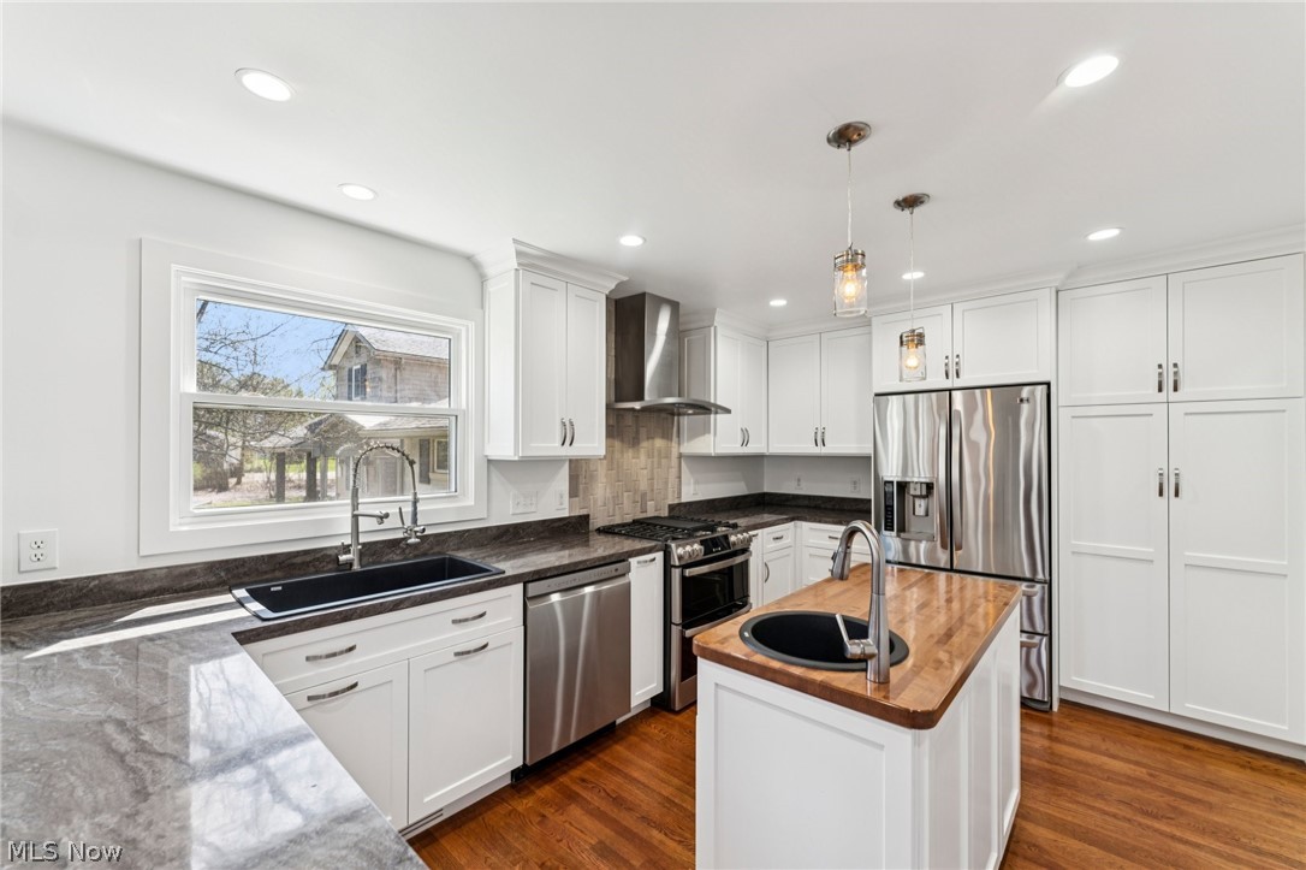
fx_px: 508
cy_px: 435
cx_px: 653
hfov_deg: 104.3
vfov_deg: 81.2
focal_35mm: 14
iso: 160
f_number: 5.6
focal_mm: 14
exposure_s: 1/40
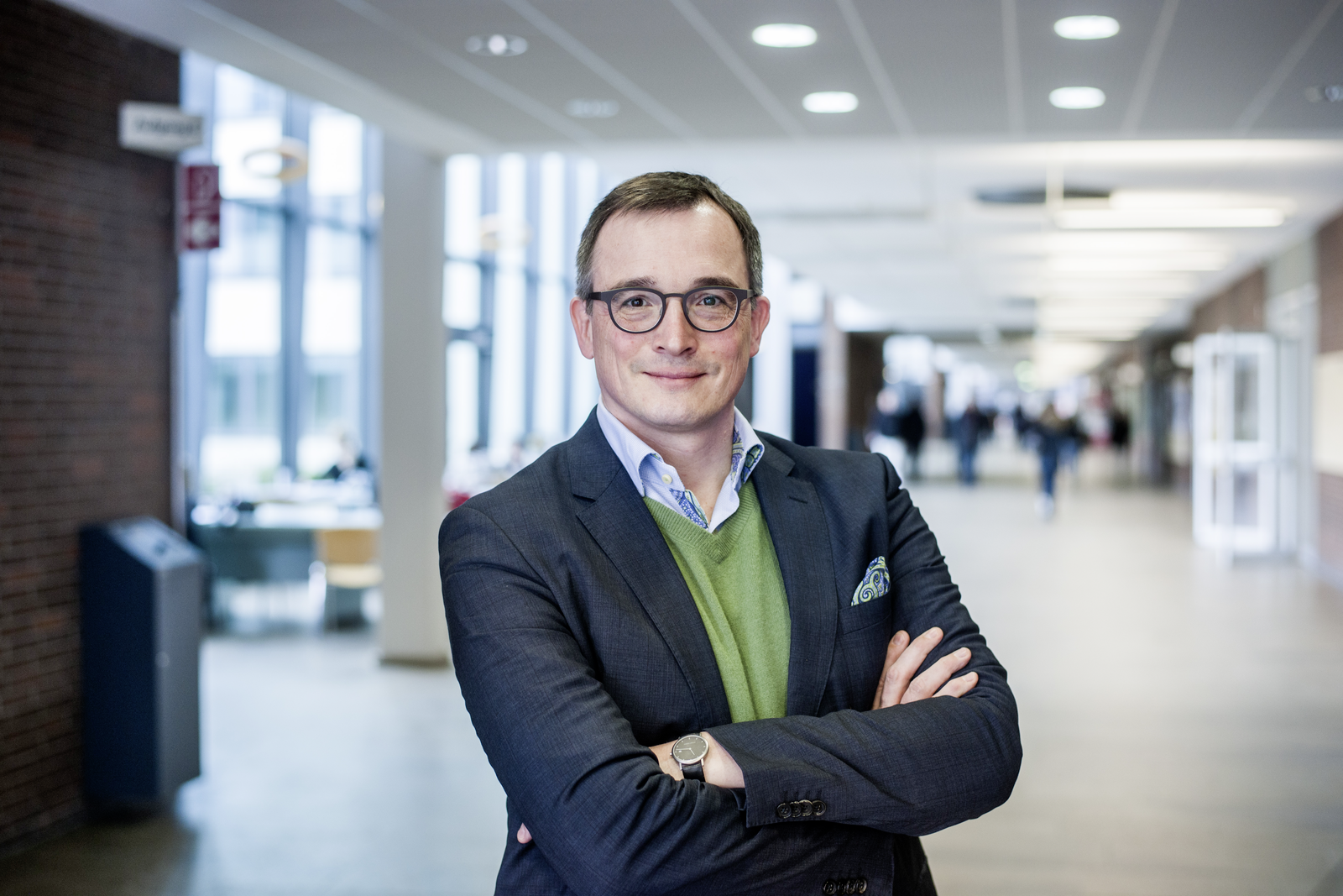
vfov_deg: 27.0
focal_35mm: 50
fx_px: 1865
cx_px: 672
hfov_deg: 39.6
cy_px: 448
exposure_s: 1/60
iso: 320
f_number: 2.5
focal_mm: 50
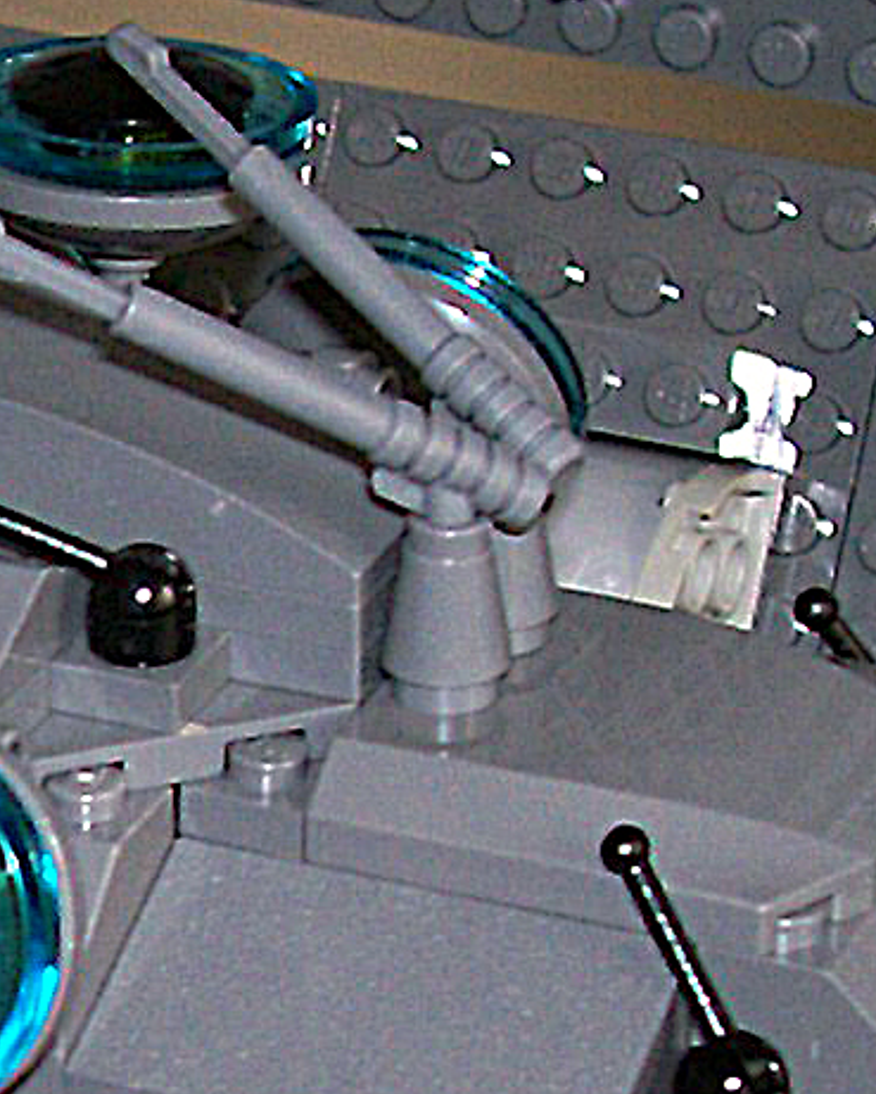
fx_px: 5896
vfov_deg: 10.5
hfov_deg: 8.3
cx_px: -442
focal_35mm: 182
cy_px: 1087
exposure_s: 1/68.5
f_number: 2.9
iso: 80
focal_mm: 7
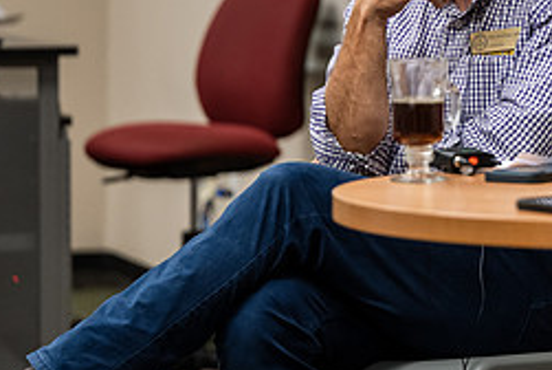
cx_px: 576
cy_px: 32
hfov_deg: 10.5
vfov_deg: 7.1
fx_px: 2978
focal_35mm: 194
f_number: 2.8
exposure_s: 1/160
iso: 1250
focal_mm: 84
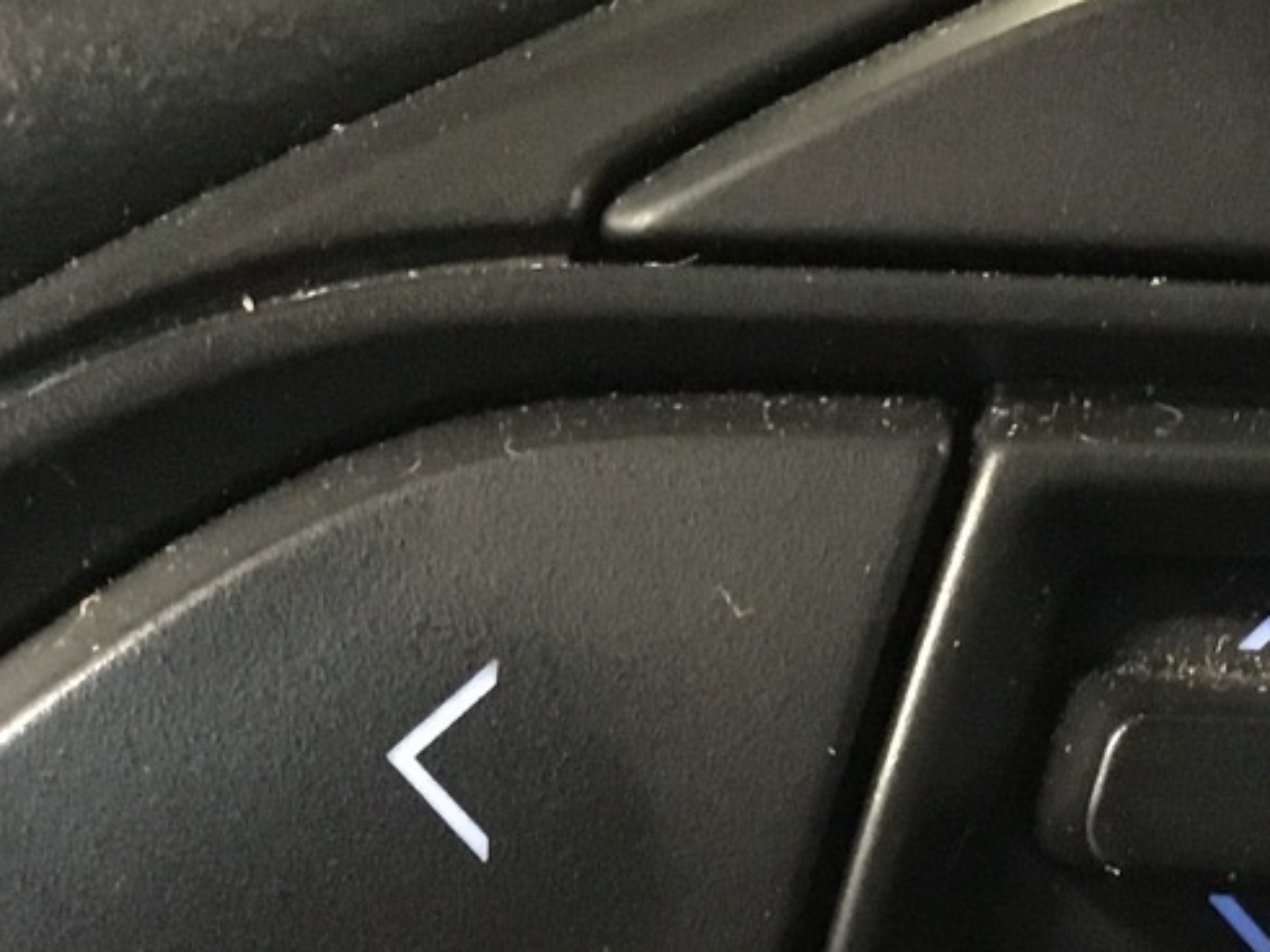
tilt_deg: -28.0
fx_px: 3338
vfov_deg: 16.2
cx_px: 1128
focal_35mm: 91
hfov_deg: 21.1
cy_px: 639
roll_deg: +1.5
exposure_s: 1/17
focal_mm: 3.3
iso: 640
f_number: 2.4
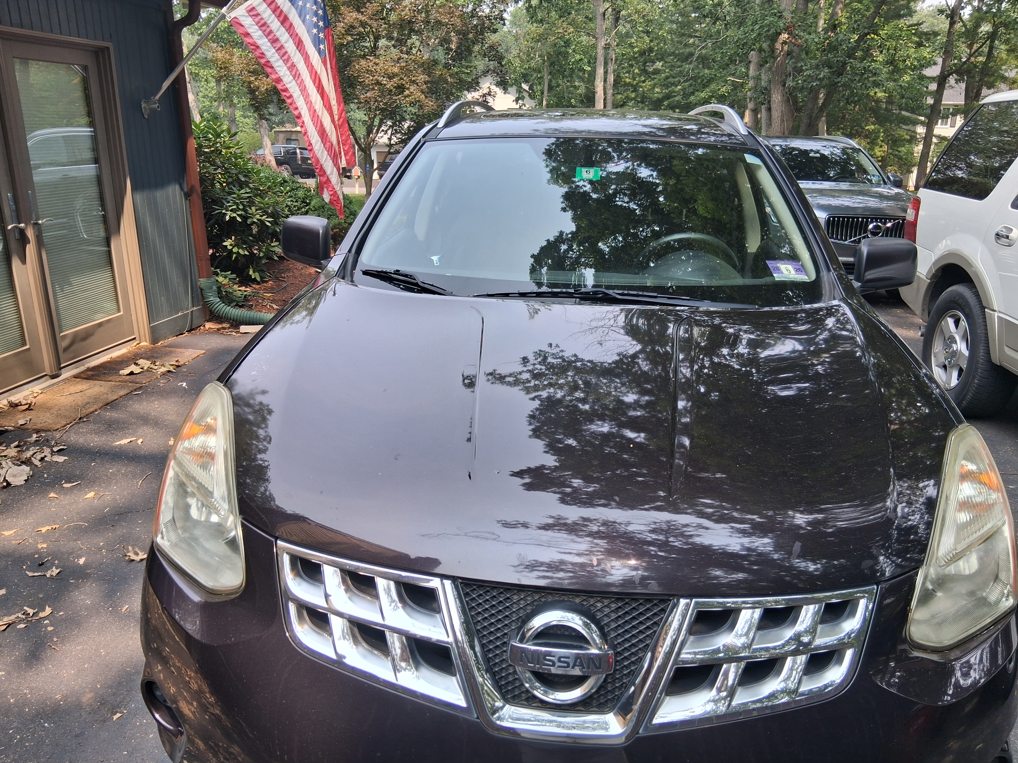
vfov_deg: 53.1
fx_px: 765
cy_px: 382
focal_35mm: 26
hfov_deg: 67.3
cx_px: 509
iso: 25
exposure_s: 1/176
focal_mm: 3.98
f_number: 1.8
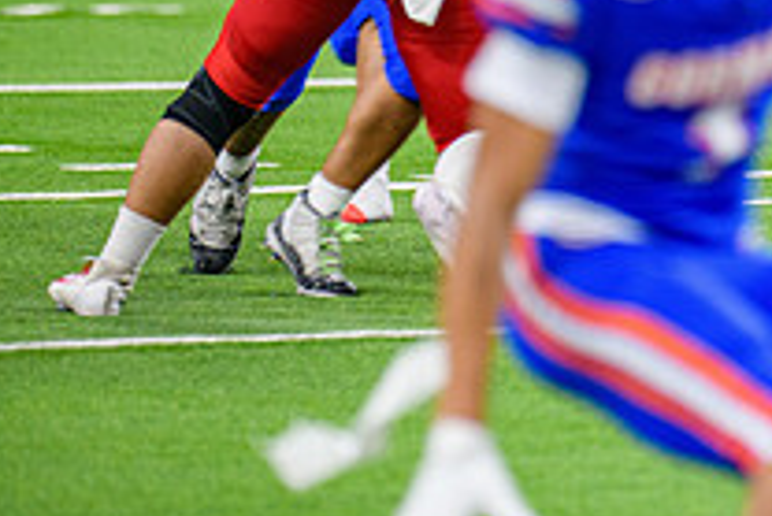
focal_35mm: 614
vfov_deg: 2.2
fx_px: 13176
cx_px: 1047
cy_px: -169
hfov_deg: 3.3
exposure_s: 1/400
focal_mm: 220
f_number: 2.8
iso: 1000
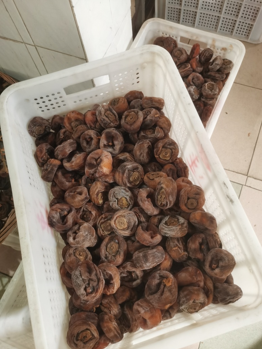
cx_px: 136
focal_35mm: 28
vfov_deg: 63.4
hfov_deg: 49.7
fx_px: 283
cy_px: 180
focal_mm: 5.58
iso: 320
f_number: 1.8
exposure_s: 1/50
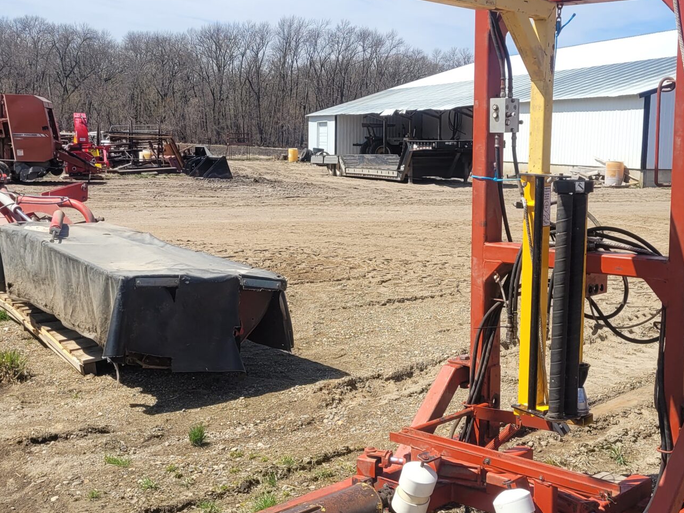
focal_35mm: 52
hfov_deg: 36.7
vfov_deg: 28.0
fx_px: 1028
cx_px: 401
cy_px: 283
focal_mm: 5.4
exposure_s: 1/2077
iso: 40
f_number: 1.8
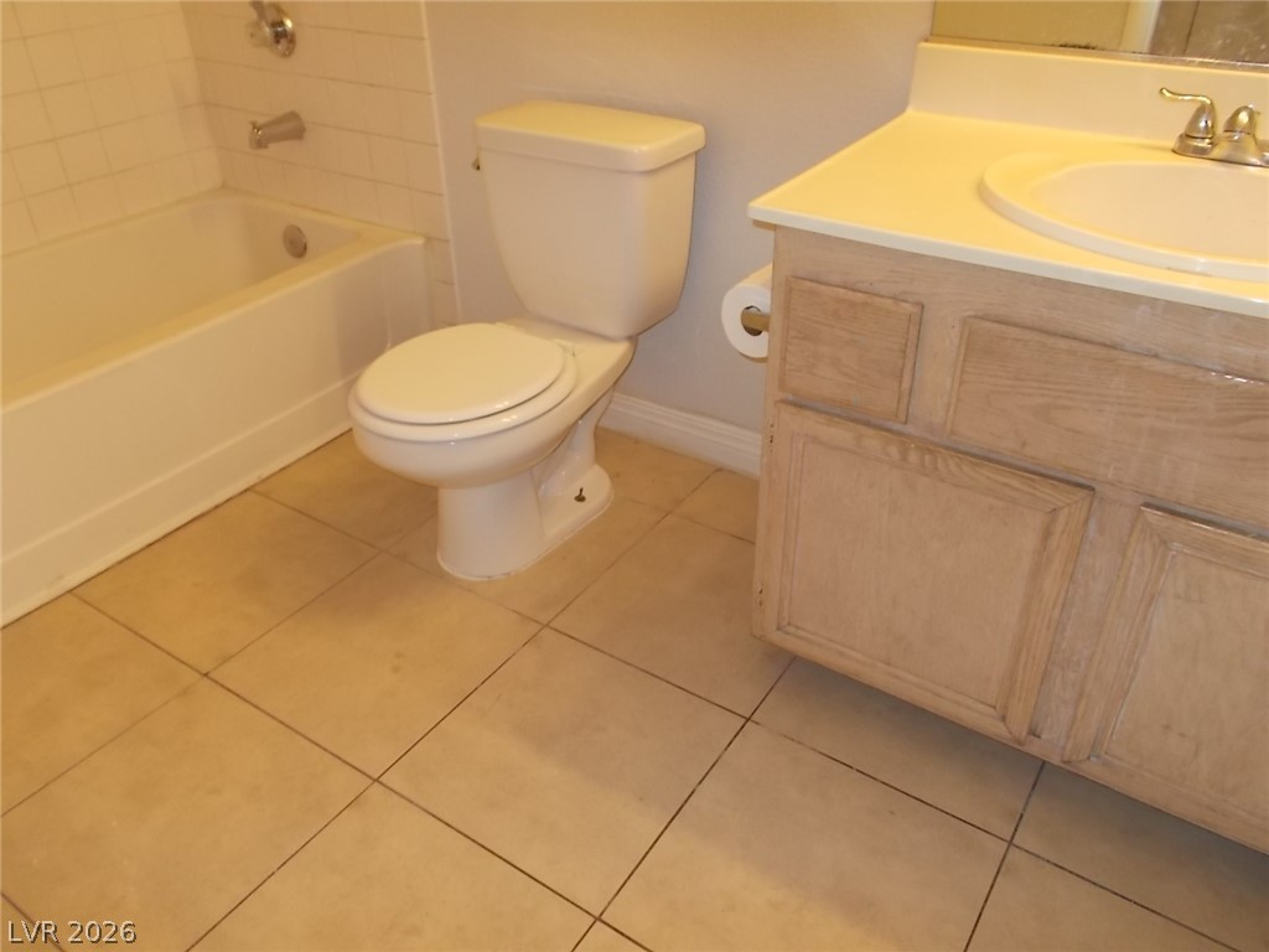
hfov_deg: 67.3
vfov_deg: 53.1
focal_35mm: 26
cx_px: 634
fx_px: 953
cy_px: 476
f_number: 3.2
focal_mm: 4.6
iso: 200
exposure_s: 1/25
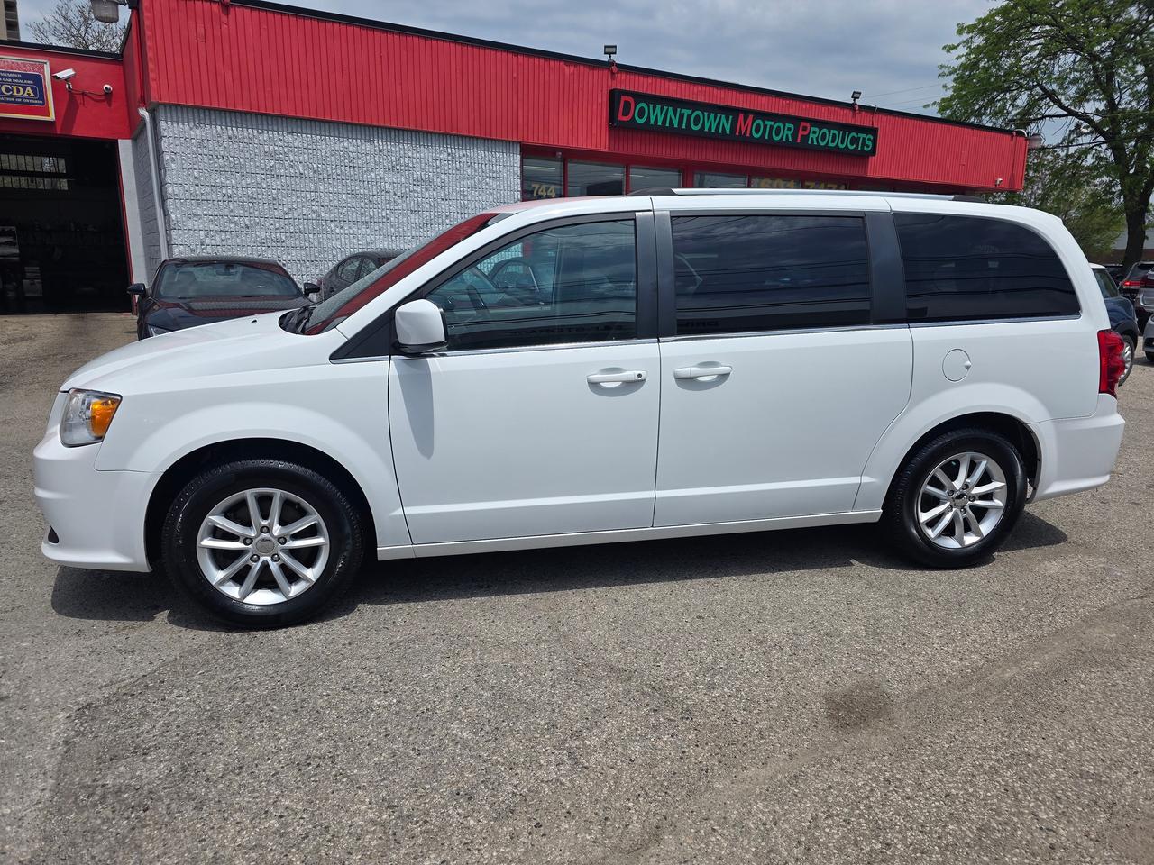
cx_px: 577
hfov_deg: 73.9
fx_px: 767
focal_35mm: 23
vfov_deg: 58.9
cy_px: 432
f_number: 1.7
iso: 50
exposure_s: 1/7944
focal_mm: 6.3
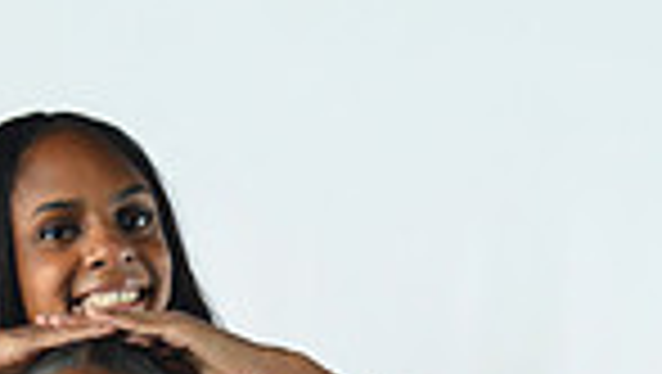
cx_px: 63
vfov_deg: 8.9
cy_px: 951
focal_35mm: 122
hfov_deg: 17.3
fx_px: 2143
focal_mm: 38
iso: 200
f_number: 5.6
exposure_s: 1/200
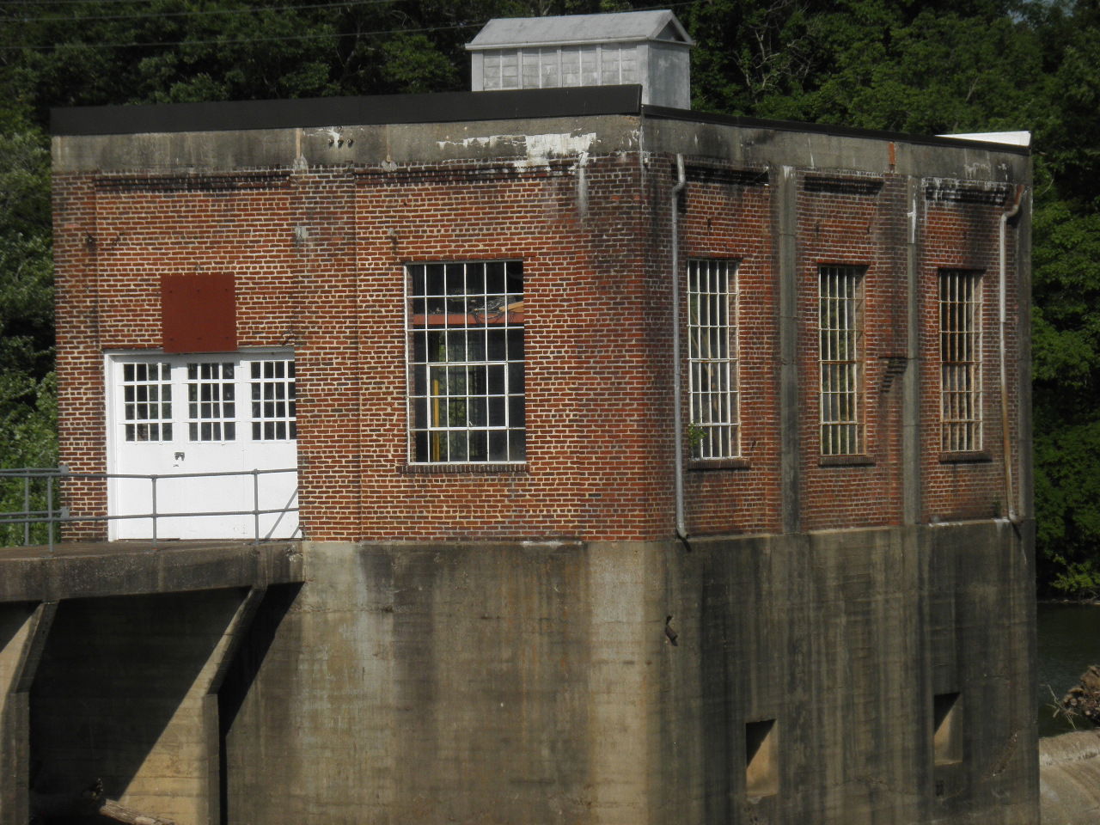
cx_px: 550
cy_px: 412
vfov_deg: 9.4
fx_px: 5021
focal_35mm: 158
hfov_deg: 12.5
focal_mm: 27.9
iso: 64
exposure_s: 1/1000
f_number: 5.3
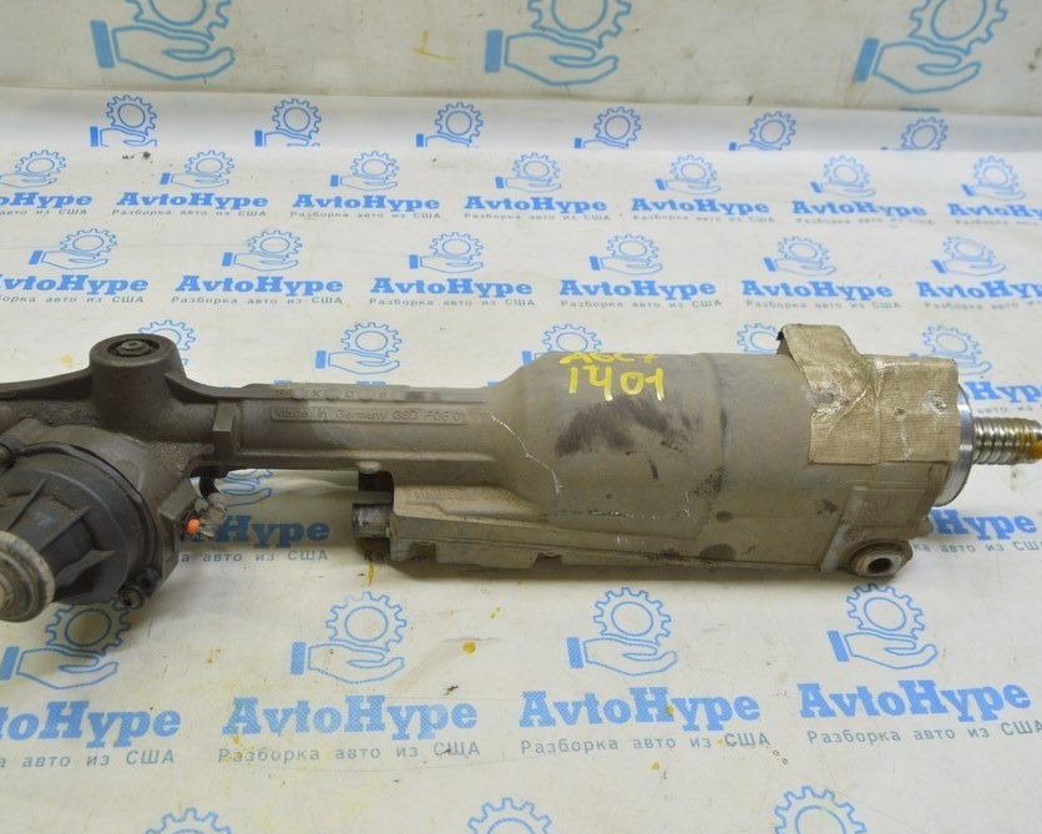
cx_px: 459
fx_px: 956
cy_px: 416
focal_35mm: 31
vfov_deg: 47.1
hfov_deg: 57.0
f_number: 5.6
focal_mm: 18
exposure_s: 1/20
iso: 400
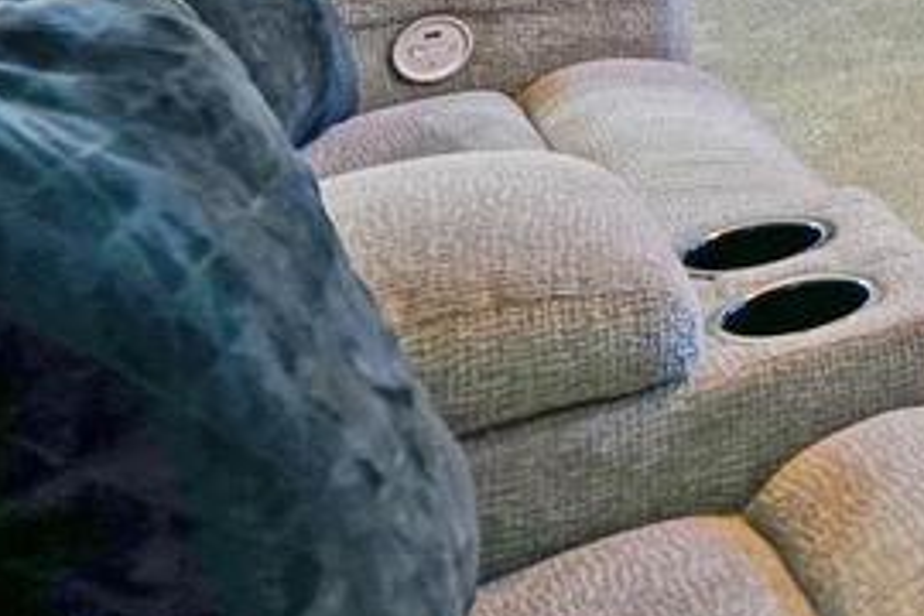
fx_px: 2053
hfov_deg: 16.1
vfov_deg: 14.4
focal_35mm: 80
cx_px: 2064
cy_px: -595
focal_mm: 10
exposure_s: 1/30
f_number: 2.8
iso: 640
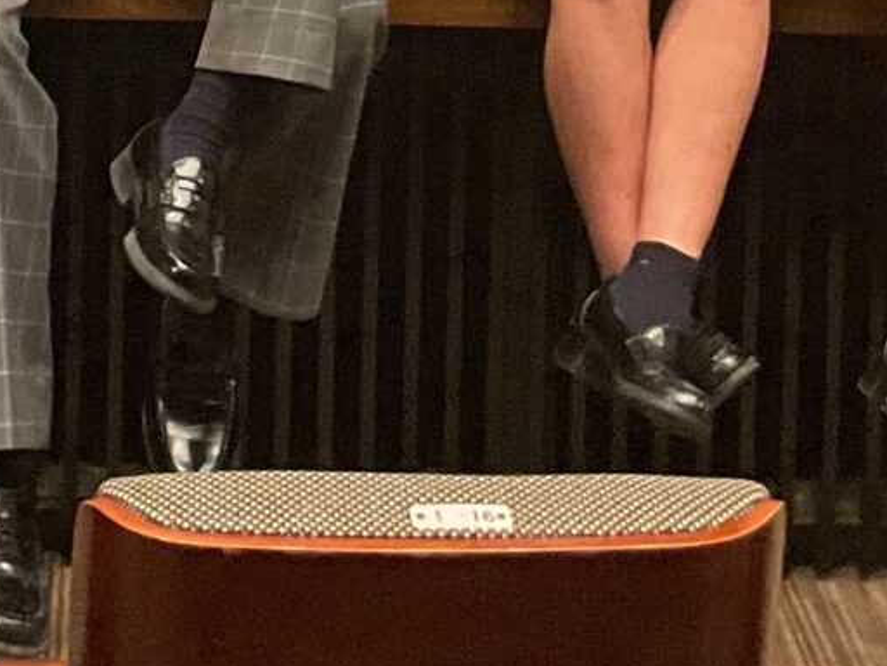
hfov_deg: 13.6
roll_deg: -0.7
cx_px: 197
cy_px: -574
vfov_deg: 9.7
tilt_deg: -6.7
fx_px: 3715
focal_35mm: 145
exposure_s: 1/50
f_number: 1.8
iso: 200
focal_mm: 3
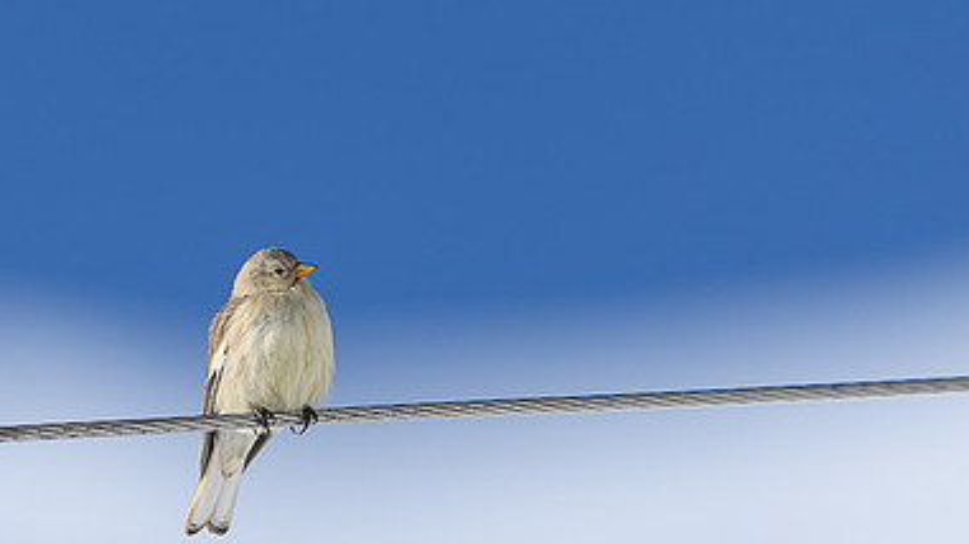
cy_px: 275
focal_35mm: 952
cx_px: 284
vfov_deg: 1.3
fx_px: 24452
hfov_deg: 2.3
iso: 125
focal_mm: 500
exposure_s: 1/3200
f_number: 4
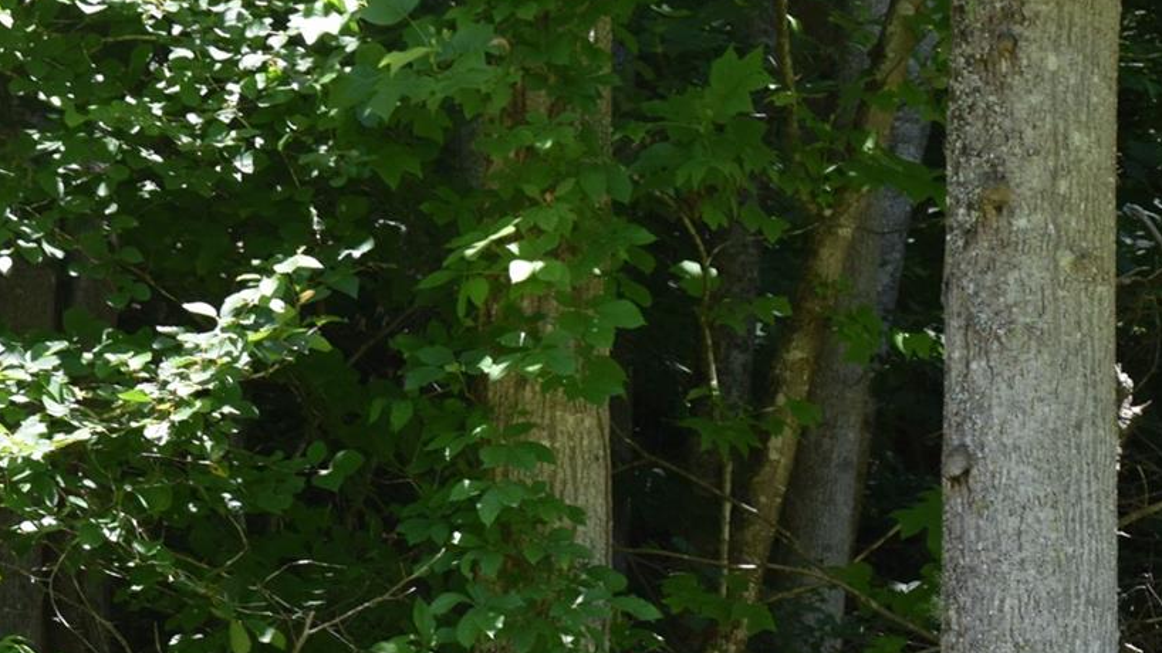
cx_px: 134
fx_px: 6664
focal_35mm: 216
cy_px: 908
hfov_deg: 9.9
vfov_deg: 5.6
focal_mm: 55
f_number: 7.1
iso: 400
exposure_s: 1/200
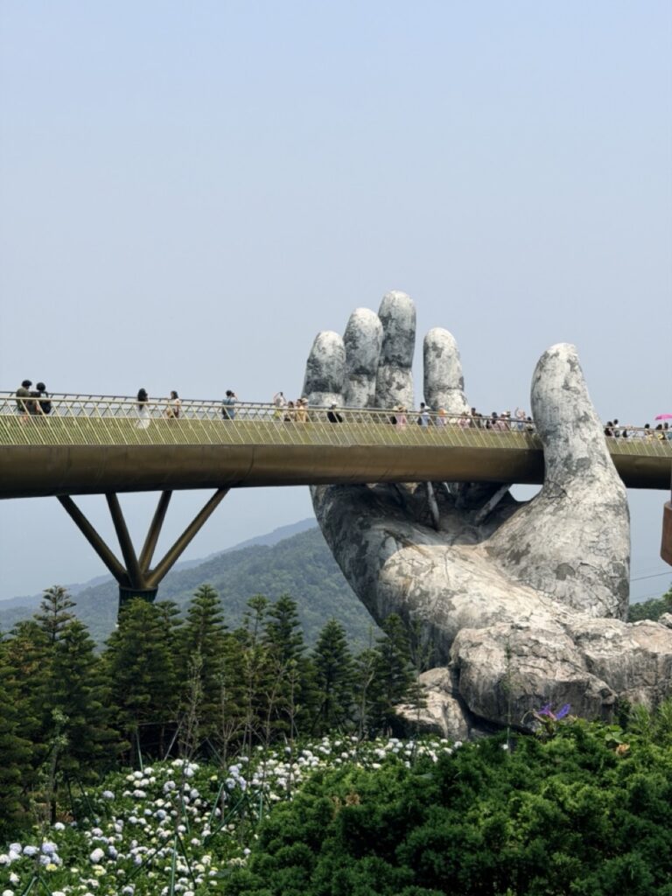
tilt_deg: -5.1
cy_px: 448
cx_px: 336
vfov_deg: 39.7
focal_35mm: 48
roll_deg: -3.5
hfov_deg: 30.3
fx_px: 1242
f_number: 1.78
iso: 64
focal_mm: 6.76
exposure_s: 1/7143
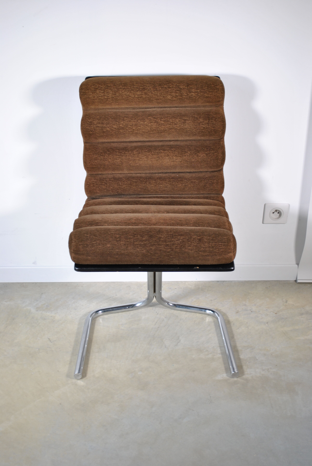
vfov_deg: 38.8
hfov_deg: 26.6
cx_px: 156
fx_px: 661
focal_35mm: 51
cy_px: 233
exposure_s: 1/25
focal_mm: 34
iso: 200
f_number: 5
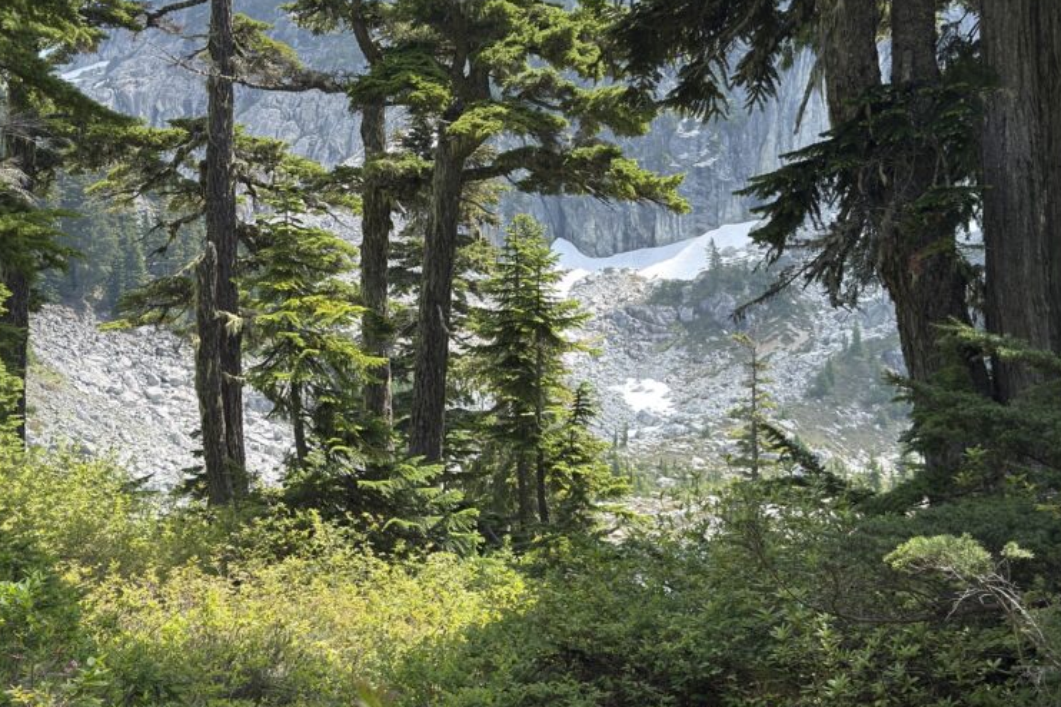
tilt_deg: +8.6
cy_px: 213
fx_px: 1650
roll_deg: +0.4
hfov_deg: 35.7
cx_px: 526
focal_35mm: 56
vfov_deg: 24.0
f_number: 1.78
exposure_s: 1/1230
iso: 64
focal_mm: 6.76
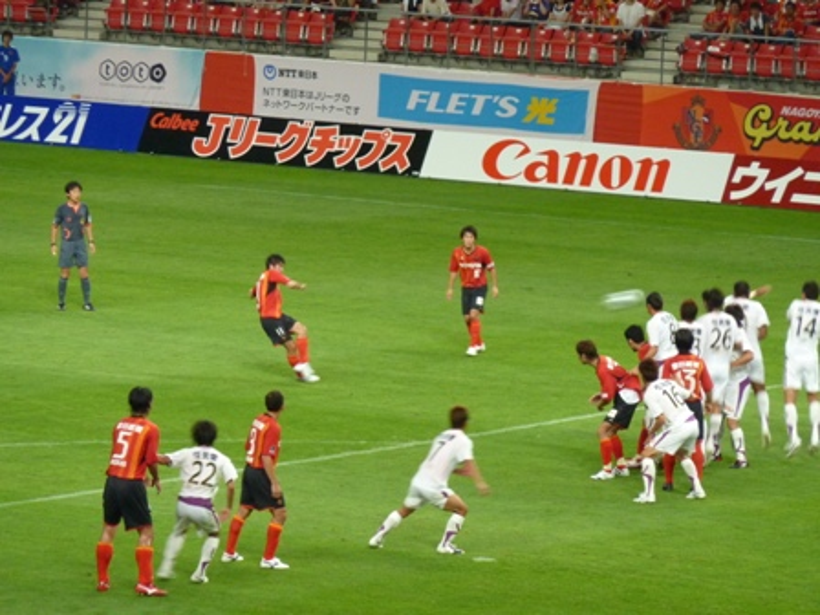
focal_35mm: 260
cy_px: 308
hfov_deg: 7.6
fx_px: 6159
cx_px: 410
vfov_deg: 5.7
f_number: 4.7
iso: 400
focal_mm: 42.6
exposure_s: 1/50
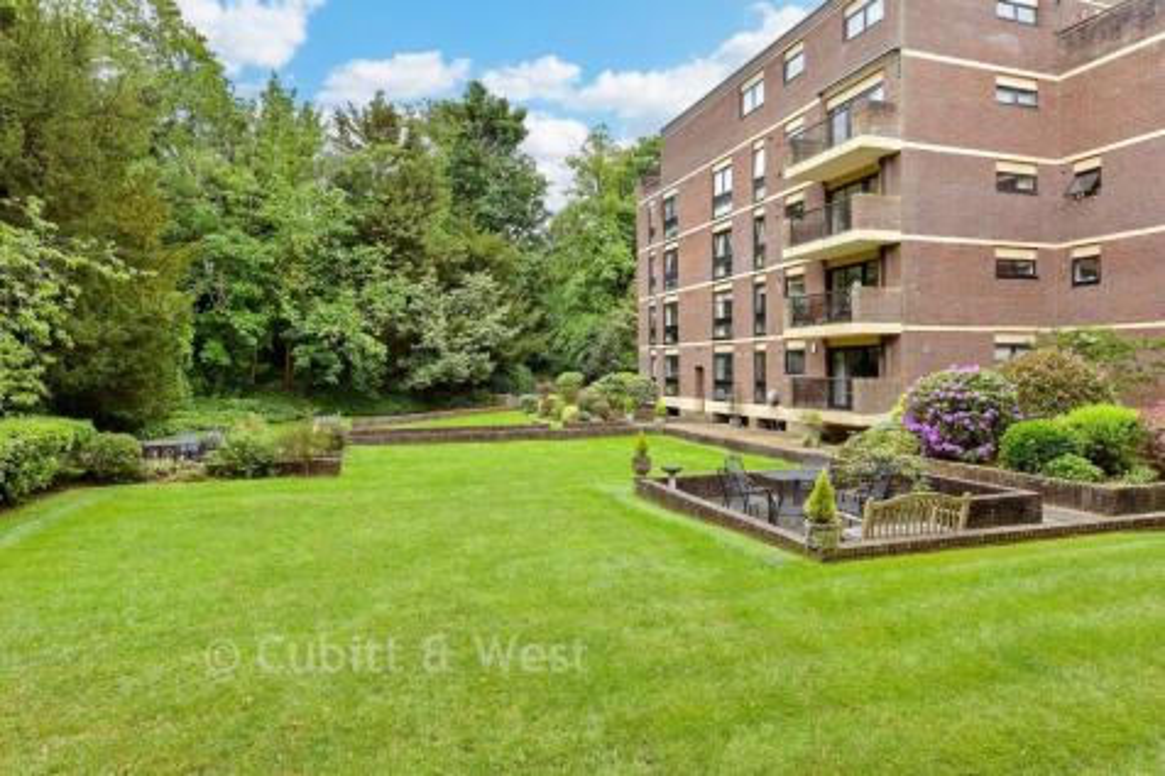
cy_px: 388
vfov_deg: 59.5
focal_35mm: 21
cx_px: 582
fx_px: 679
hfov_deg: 81.2
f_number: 8
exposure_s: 1/50
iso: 160
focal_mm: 14
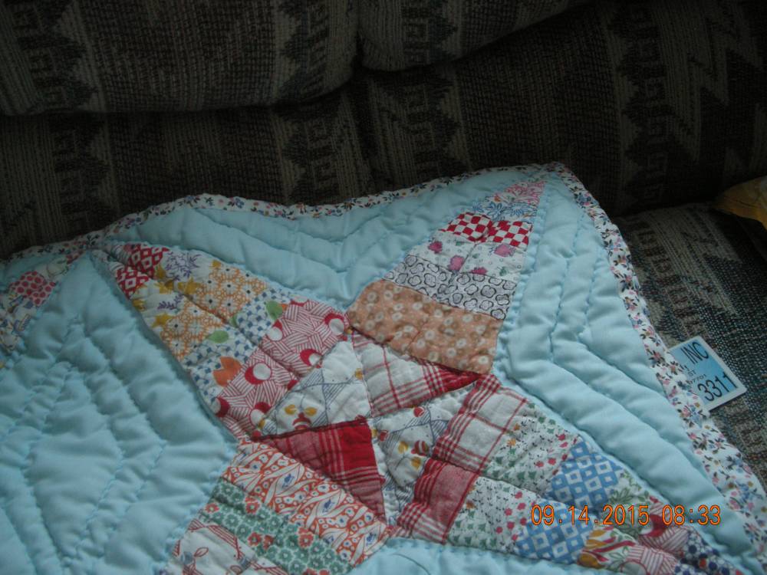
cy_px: 288
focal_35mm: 37
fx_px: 820
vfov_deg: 38.7
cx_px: 384
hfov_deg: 50.1
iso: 351
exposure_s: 1/68
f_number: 2.8
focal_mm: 7.9
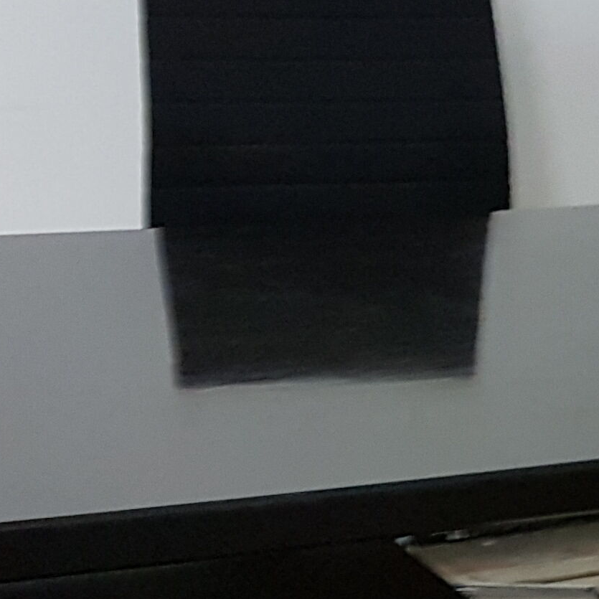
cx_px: 667
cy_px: 659
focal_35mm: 111
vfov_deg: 15.3
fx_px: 2173
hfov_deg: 15.3
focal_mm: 4.2
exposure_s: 1/13
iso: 200
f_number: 1.7
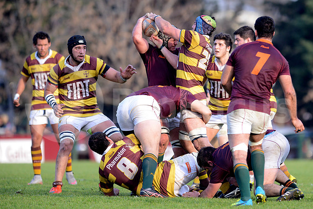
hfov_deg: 4.9
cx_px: 156
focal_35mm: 420
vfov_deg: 3.3
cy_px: 104
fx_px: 3652
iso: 1100
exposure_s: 1/1000
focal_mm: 420
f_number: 4
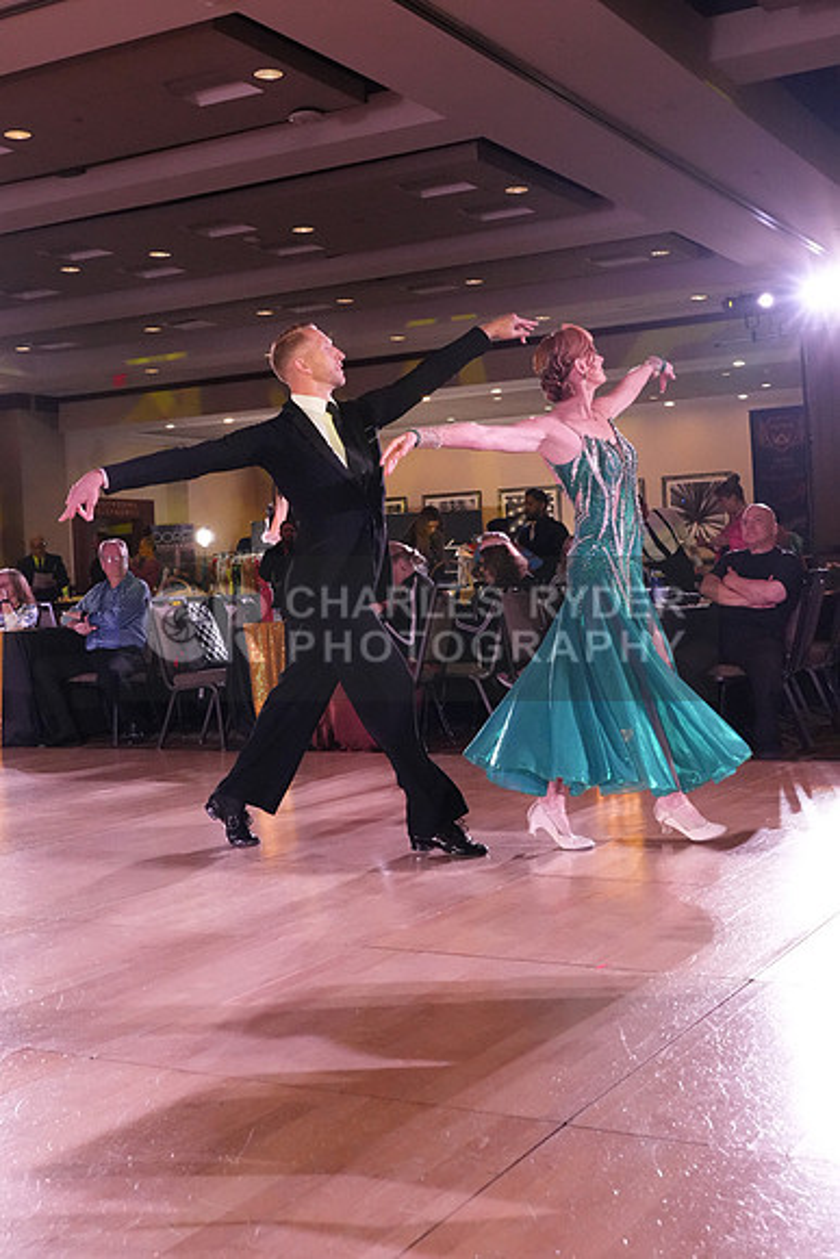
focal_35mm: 42
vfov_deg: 46.4
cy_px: 630
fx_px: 1469
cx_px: 420
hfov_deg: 31.9
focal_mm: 28
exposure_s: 1/400
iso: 6400
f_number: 5
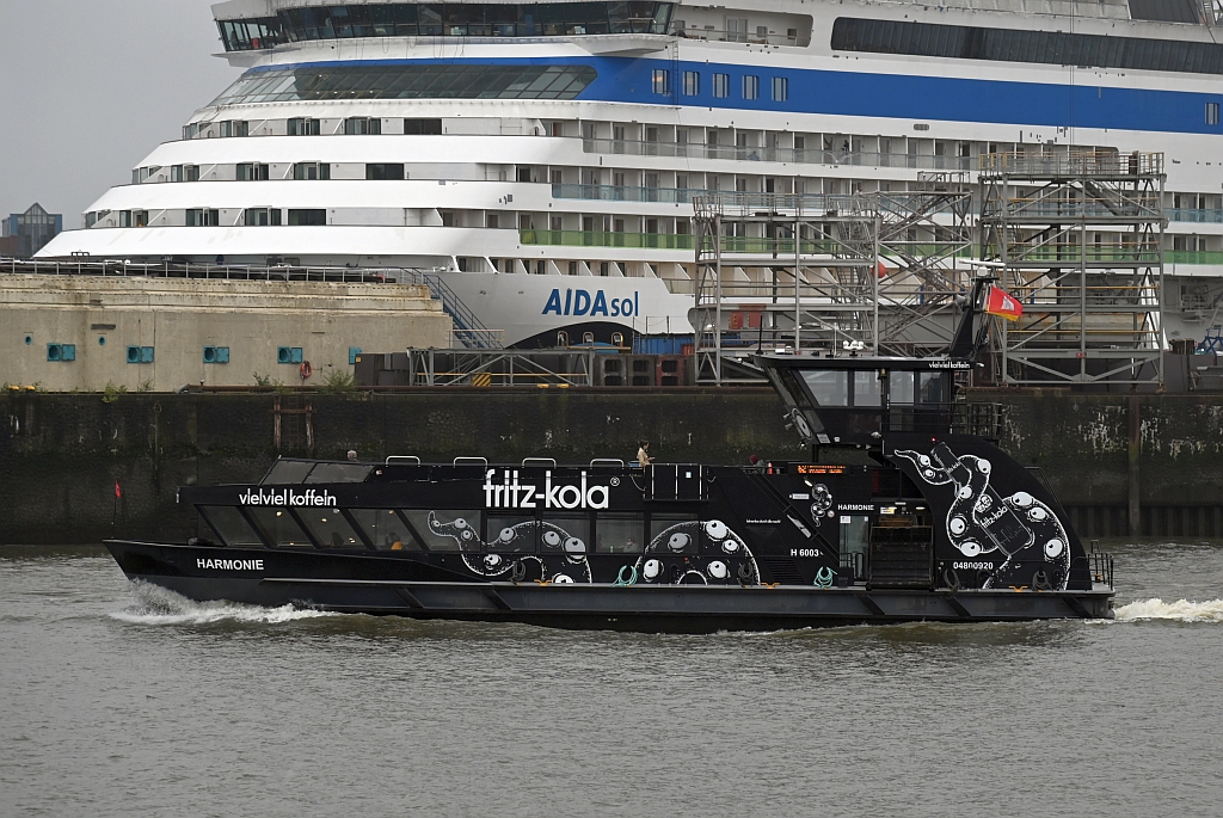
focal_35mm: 120
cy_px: 409
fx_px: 4081
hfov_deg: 17.0
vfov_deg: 11.4
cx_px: 612
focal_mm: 120
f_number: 4
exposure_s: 1/500
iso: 280
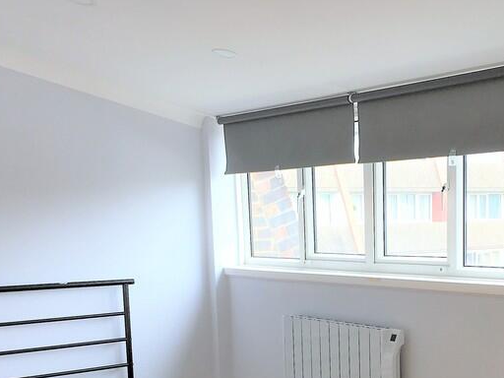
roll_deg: +0.8
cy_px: 360
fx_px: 844
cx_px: 353
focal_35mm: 58
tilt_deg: -7.9
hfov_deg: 32.8
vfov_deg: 24.3
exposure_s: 1/113
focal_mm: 4.15
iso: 25
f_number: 2.2
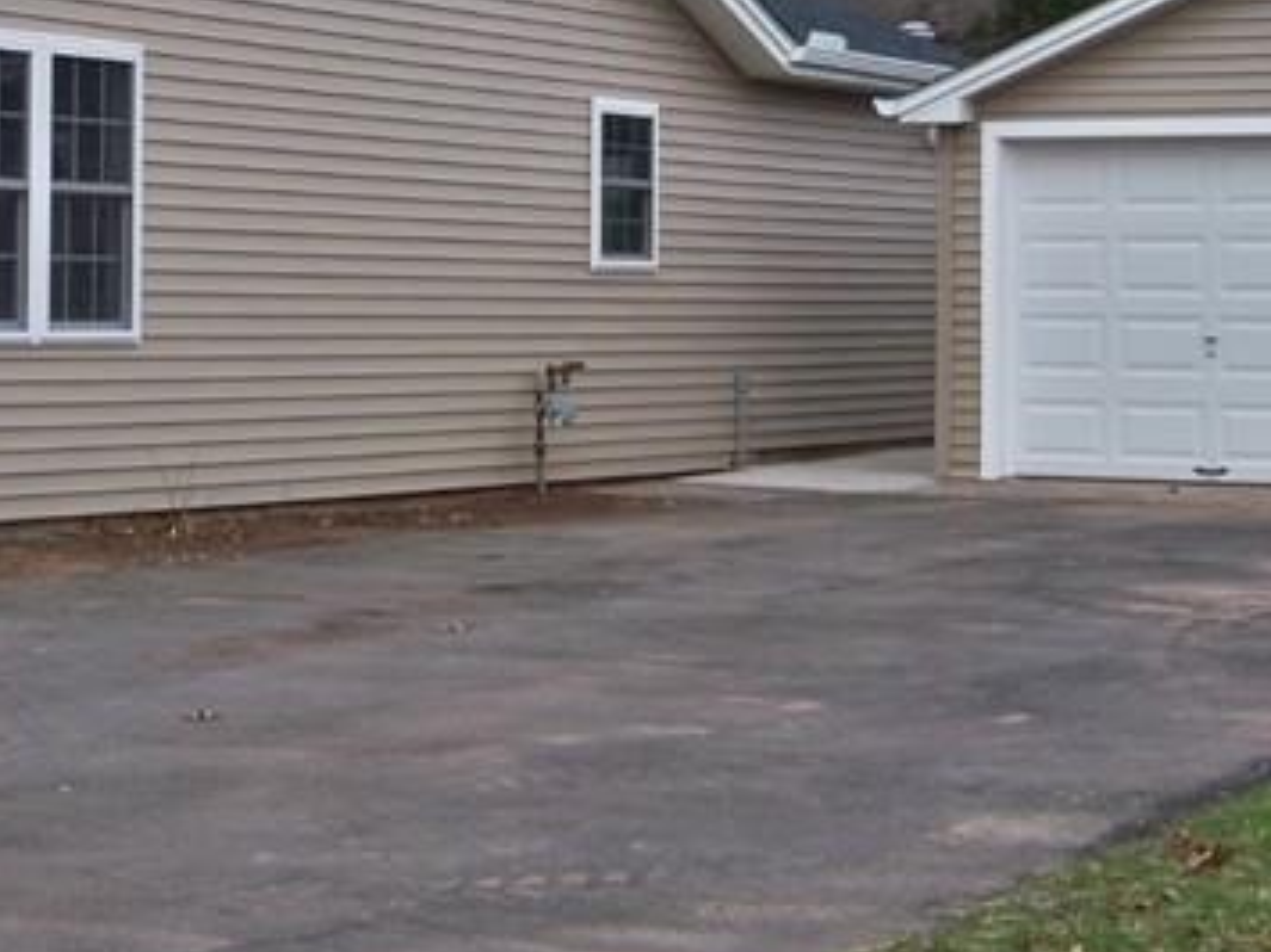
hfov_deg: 19.1
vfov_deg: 14.6
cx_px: 132
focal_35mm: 101
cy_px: 304
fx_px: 3707
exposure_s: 1/200
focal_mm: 6.2
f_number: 3.5
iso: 64
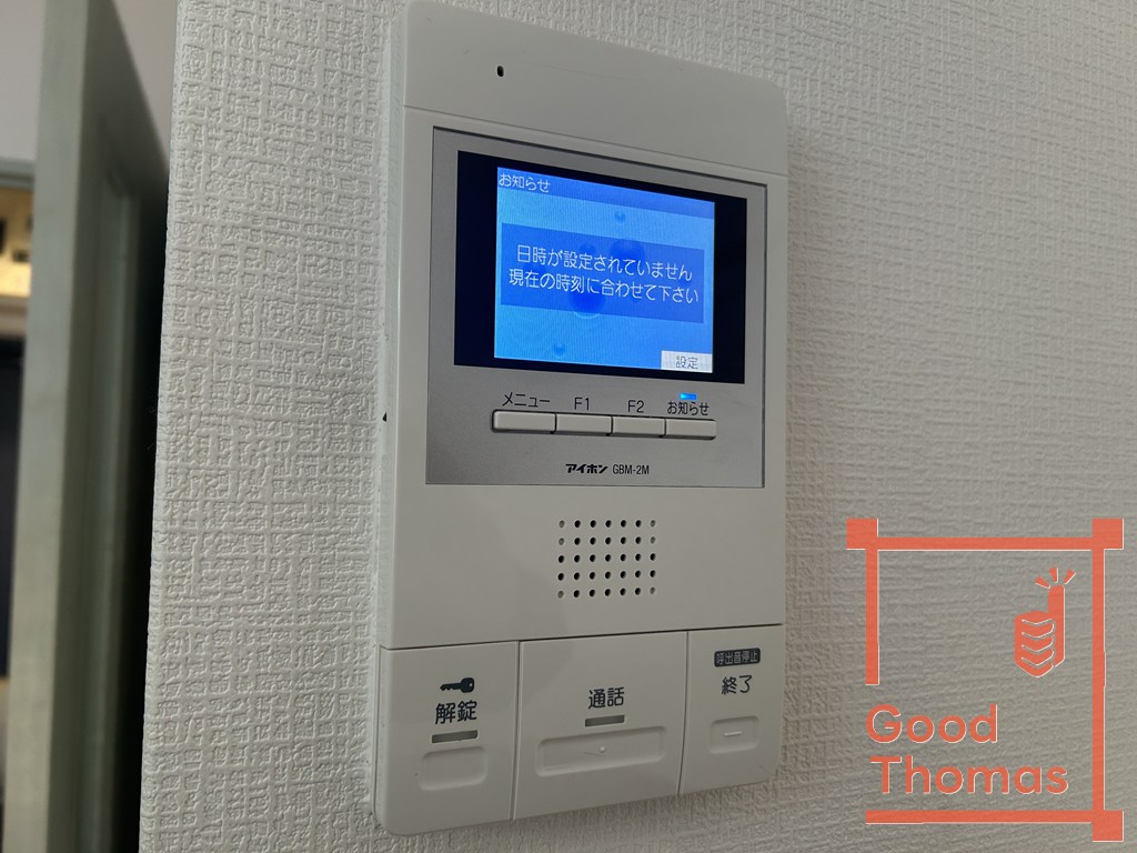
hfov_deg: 67.3
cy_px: 426
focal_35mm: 26
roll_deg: -0.9
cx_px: 568
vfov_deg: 53.1
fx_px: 854
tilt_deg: +2.7
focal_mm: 5.7
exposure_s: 1/60
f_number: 1.5
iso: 100
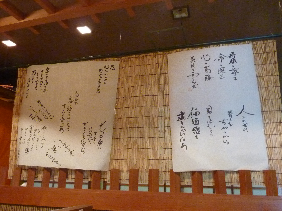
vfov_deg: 48.2
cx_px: 141
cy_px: 106
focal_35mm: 29
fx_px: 236
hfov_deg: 61.7
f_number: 3.3
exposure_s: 1/20
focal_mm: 4.1
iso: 800
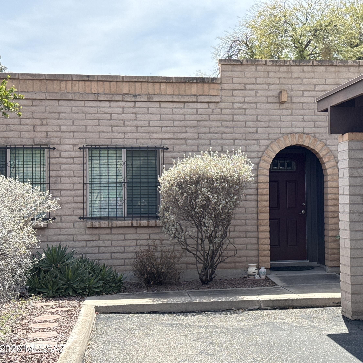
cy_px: 183
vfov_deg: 30.0
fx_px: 676
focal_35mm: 57
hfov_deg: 29.9
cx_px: 235
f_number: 1.78
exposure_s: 1/2033
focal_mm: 6.76
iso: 80
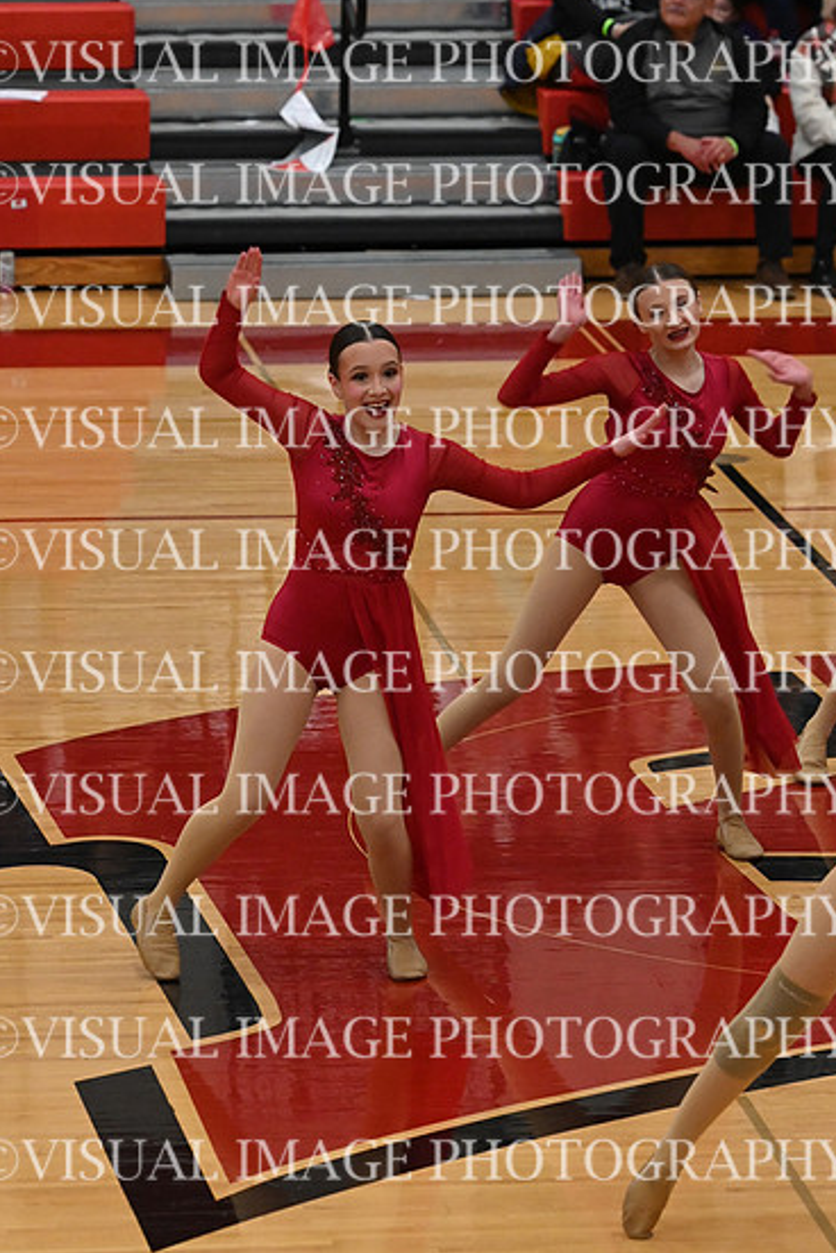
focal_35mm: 205
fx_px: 7140
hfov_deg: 6.7
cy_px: 611
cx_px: 415
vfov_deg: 10.0
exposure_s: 1/400
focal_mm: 130
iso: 5000
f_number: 4
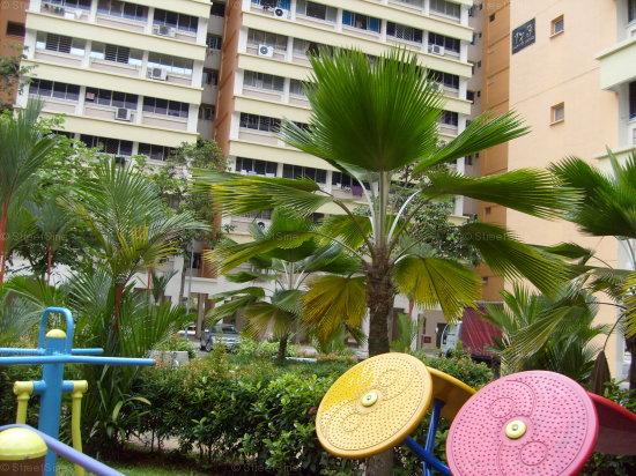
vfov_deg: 40.7
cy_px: 238
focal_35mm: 35
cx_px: 318
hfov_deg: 52.6
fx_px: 643
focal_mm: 5.8
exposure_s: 1/60
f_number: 7.1
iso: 80
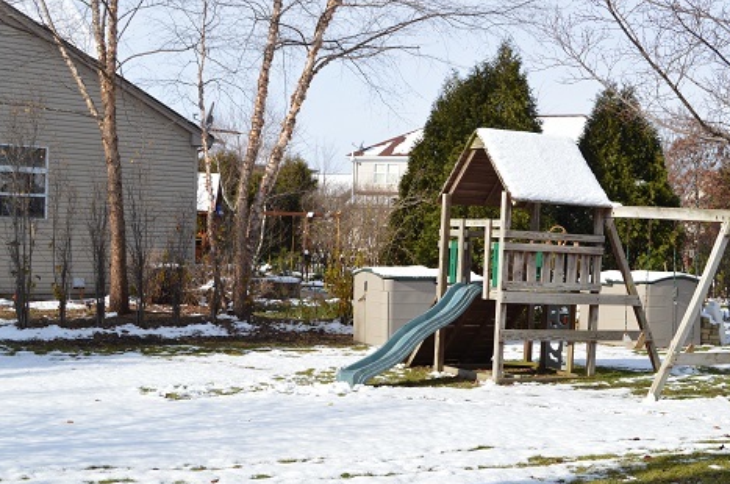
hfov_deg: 34.4
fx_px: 1174
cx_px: 444
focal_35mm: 58
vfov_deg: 23.3
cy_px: 303
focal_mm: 30
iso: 100
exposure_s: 1/320
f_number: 9
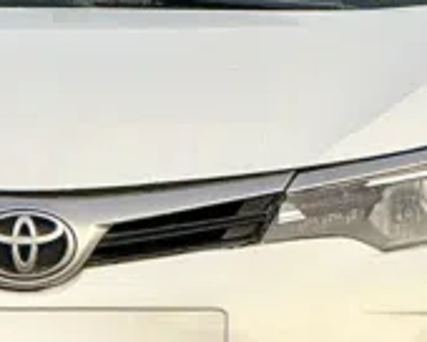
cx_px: 18
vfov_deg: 3.5
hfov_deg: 4.4
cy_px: -179
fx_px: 5573
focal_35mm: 441
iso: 500
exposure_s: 1/60
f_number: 2.8
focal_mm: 15.66
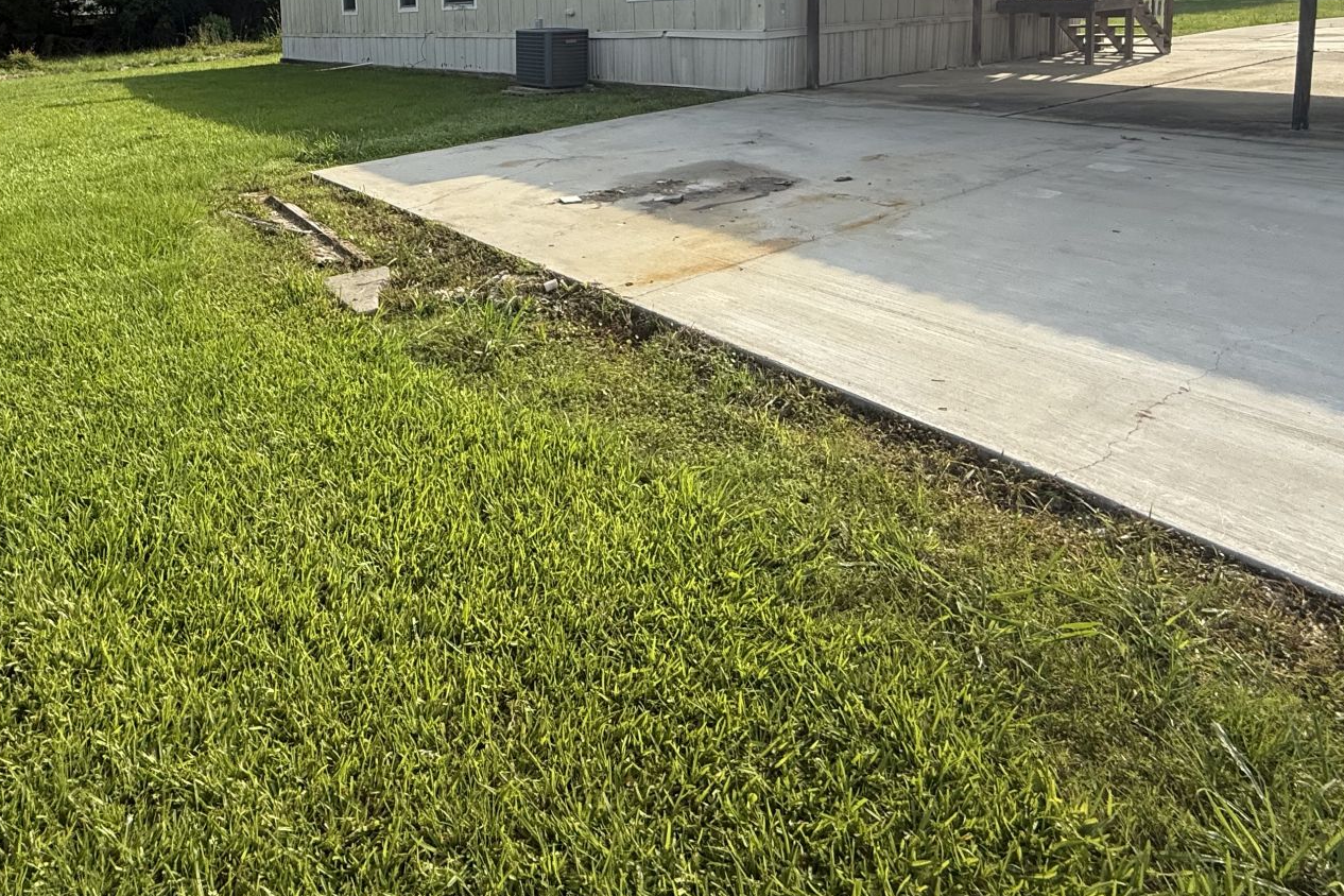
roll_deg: +2.8
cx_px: 468
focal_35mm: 23
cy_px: 103
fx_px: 859
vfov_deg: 49.6
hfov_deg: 74.2
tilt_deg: -6.4
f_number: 2.2
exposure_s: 1/1572
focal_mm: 2.22
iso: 80
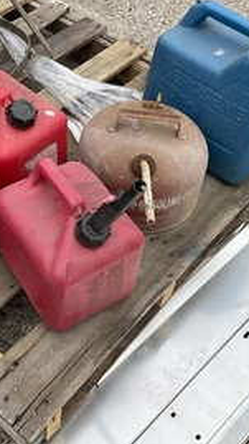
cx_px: 92
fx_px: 553
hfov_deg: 25.3
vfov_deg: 43.7
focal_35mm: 47
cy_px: 203
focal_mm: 3
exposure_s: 1/1221
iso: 25
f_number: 1.8
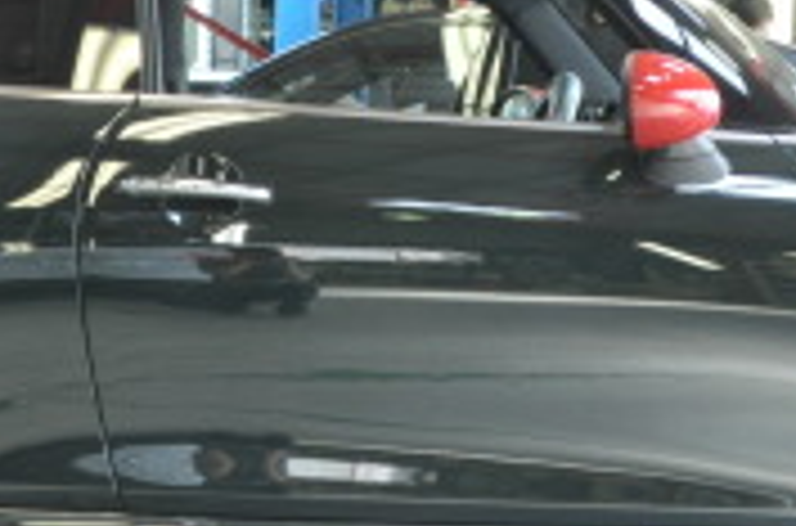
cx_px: 391
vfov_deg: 13.5
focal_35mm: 99
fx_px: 2183
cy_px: -18
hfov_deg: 20.7
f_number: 8
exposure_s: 1/20
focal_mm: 22
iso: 800
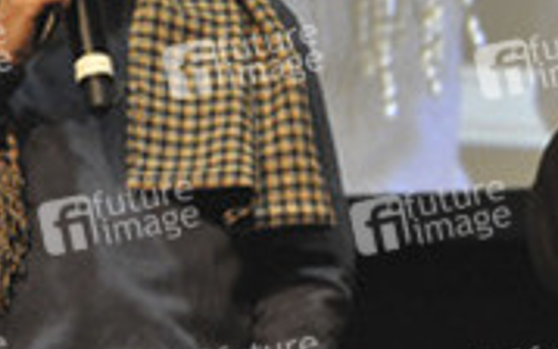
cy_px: -16
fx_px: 5557
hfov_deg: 5.7
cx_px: 471
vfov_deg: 3.6
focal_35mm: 365
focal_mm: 95
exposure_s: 1/125
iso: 3200
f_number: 5.6
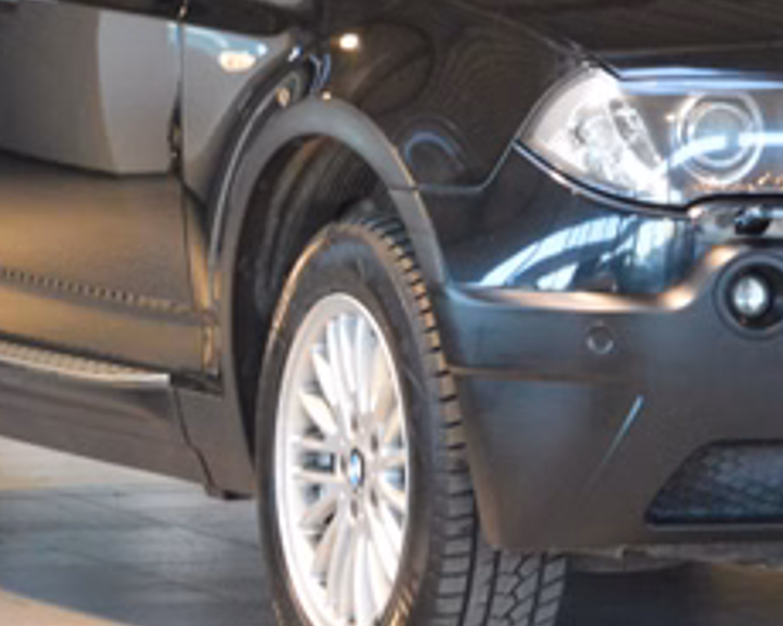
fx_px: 5631
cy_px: 153
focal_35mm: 243
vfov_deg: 6.4
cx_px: 657
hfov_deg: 7.9
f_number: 5.3
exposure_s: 1/60
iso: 3200
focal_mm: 62
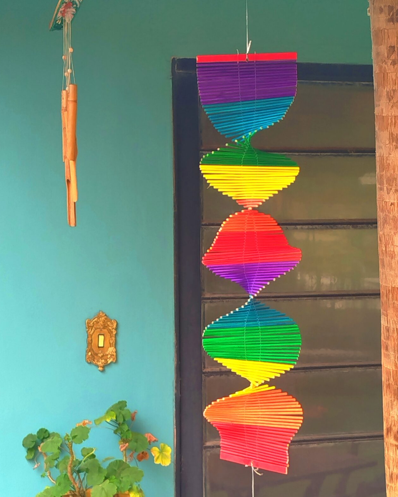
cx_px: 253
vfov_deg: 25.0
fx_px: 1119
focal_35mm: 76
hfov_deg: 20.1
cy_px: 282
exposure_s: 1/120
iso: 100
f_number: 1.7
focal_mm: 5.31
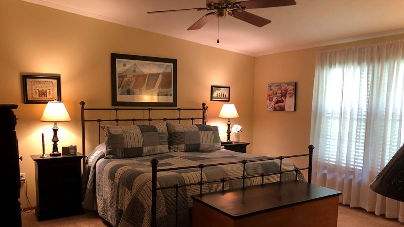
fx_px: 332
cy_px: 145
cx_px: 202
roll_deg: +0.0
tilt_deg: -7.3
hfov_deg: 62.6
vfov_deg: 37.5
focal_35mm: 31
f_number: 1.8
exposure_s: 1/15
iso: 64
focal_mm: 3.99
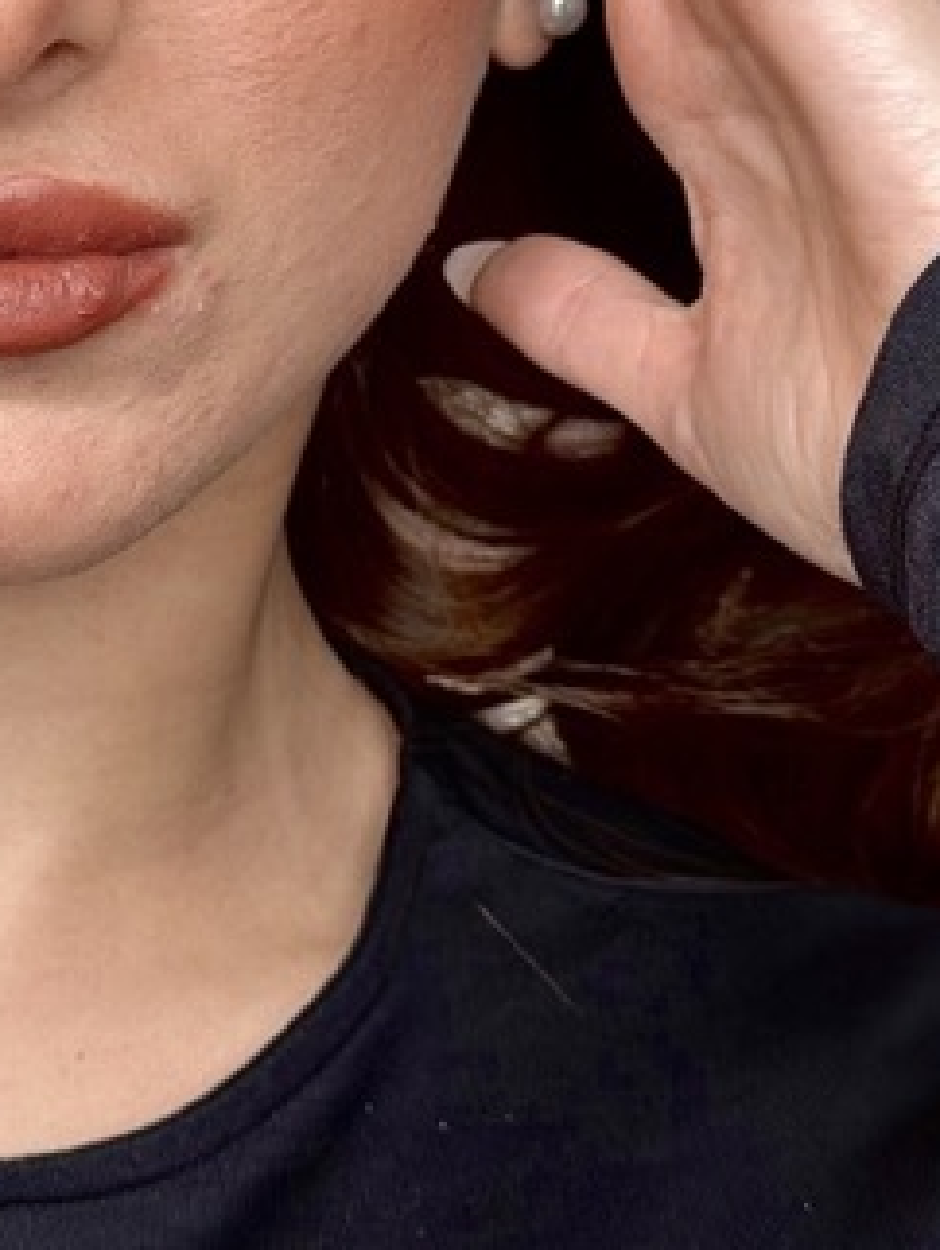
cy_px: 311
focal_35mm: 92
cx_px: 122
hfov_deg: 15.9
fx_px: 3327
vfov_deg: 21.1
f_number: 1.78
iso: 64
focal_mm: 6.76
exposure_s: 1/251
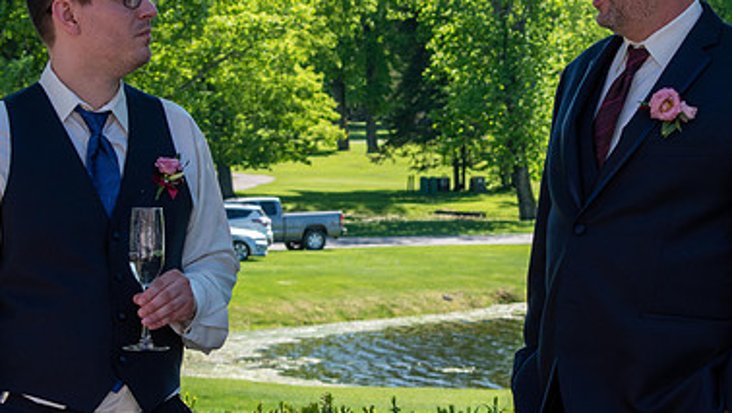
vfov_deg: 8.3
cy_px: 161
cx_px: 417
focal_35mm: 146
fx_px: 2835
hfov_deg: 14.7
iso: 250
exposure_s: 1/250
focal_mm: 55
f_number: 8
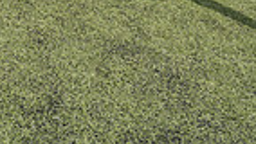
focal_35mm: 83
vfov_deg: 11.1
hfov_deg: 24.6
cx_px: 9
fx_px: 564
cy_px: -247
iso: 160
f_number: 11
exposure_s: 1/250
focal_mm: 25
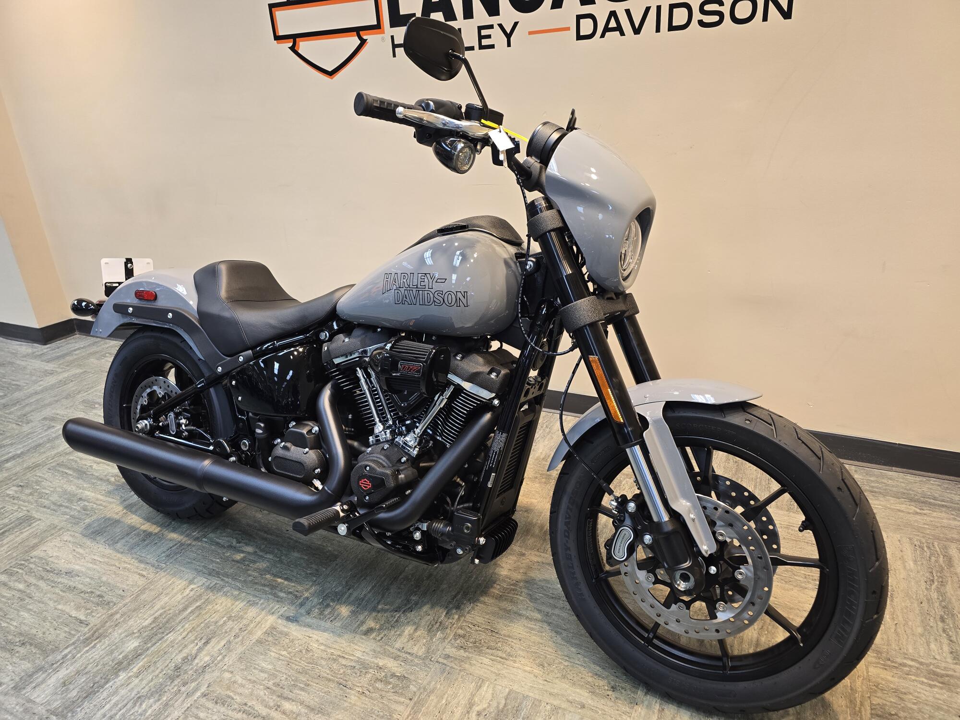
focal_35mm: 23
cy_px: 360
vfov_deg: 58.9
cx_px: 480
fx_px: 638
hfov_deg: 73.9
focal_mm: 6.3
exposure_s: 1/120
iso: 200
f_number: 1.7
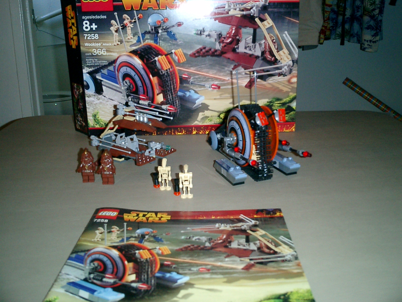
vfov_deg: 39.7
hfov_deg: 51.4
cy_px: 151
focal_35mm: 36
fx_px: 418
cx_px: 201
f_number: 3.2
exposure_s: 1/30
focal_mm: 7.5
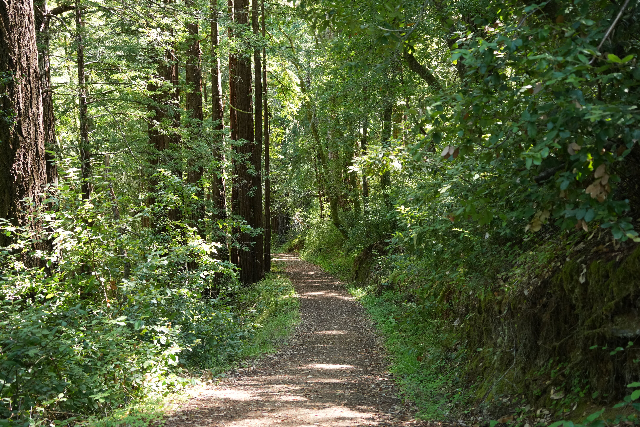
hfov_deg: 38.9
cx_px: 320
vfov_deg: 26.5
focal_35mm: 51
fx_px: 907
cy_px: 214
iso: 1000
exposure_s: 1/60
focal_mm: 51
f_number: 4.5
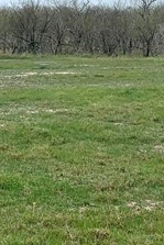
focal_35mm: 124
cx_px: -9
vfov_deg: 16.3
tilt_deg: +1.1
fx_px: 846
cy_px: 22
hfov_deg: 10.9
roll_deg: +0.7
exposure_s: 1/1585
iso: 25
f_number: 1.8
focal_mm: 4.25
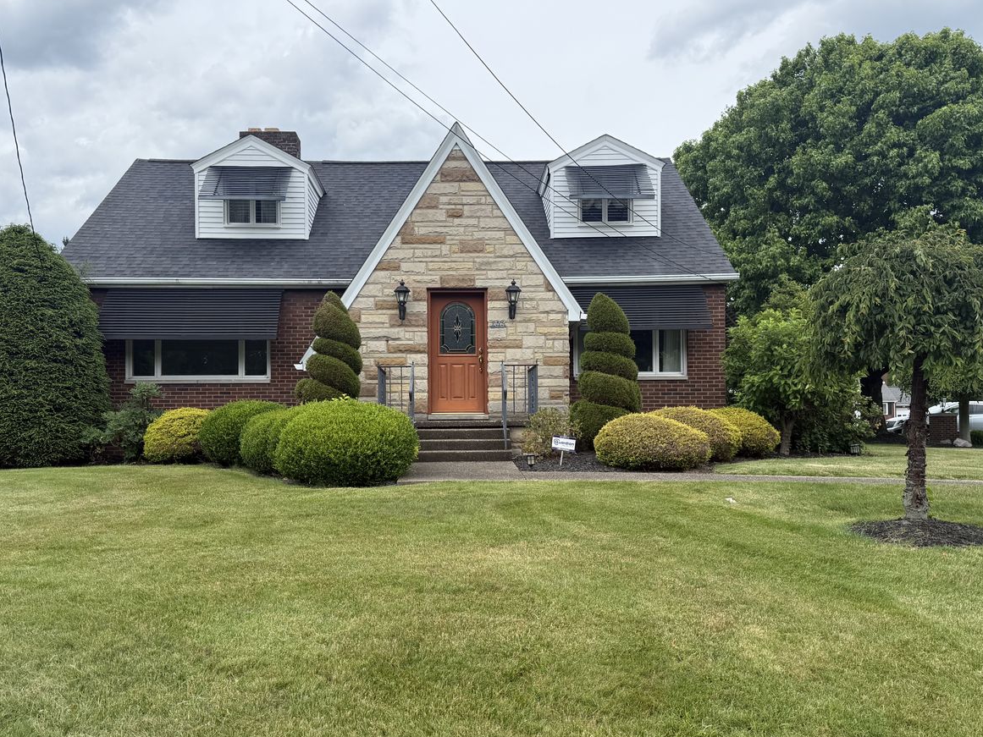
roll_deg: +0.2
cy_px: 408
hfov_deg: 58.3
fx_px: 880
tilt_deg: +2.1
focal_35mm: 31
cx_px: 457
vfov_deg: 45.4
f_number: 1.78
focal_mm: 6.76
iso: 100
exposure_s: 1/4405
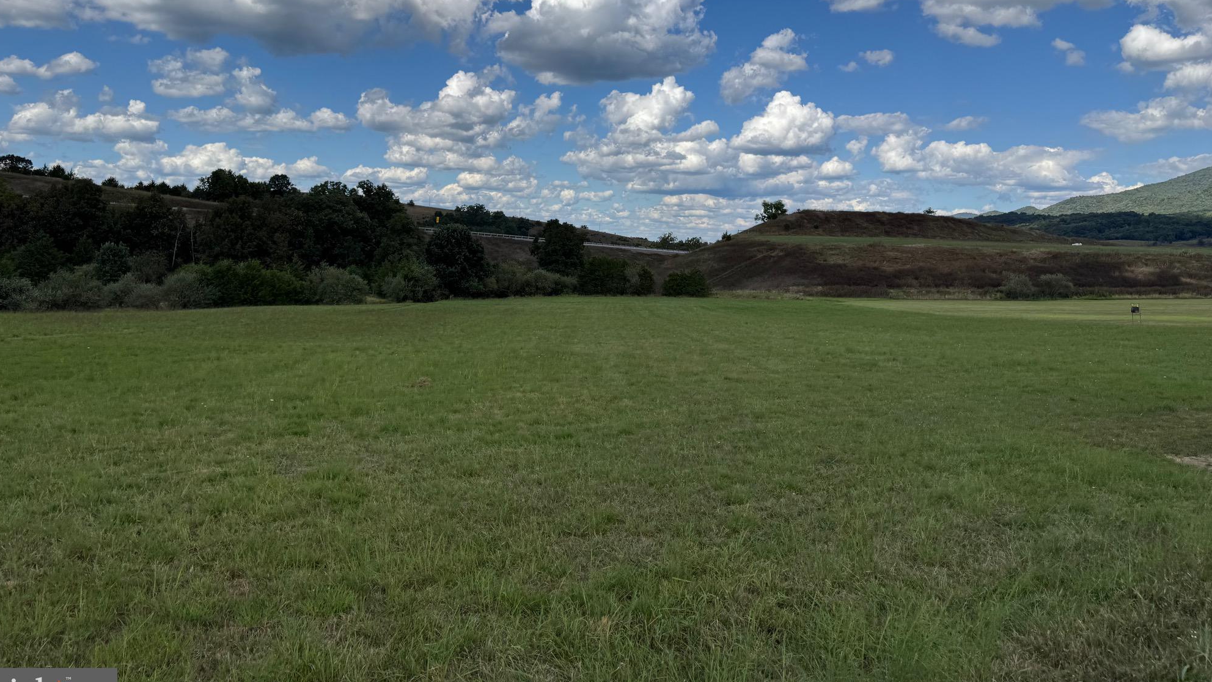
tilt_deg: +1.4
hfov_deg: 69.8
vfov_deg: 42.5
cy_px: 249
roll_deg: -0.2
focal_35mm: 27
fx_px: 868
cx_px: 590
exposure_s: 1/6410
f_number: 1.78
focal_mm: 6.76
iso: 80
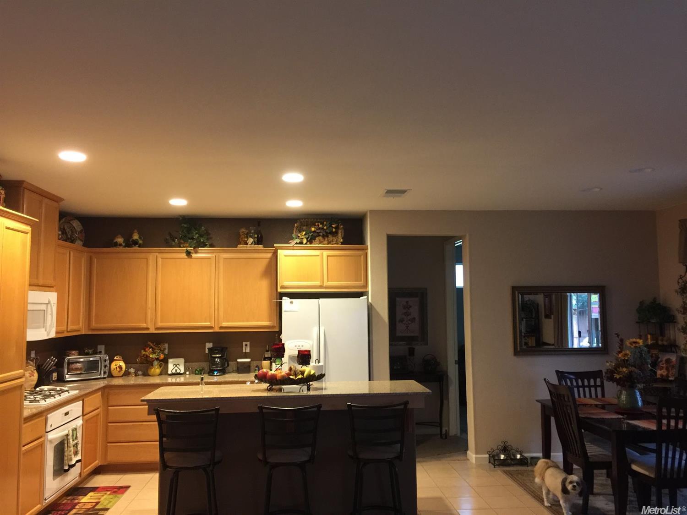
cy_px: 258
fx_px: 575
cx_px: 344
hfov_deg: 61.7
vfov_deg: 48.2
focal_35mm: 29
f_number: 2.2
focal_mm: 4.15
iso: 125
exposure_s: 1/10
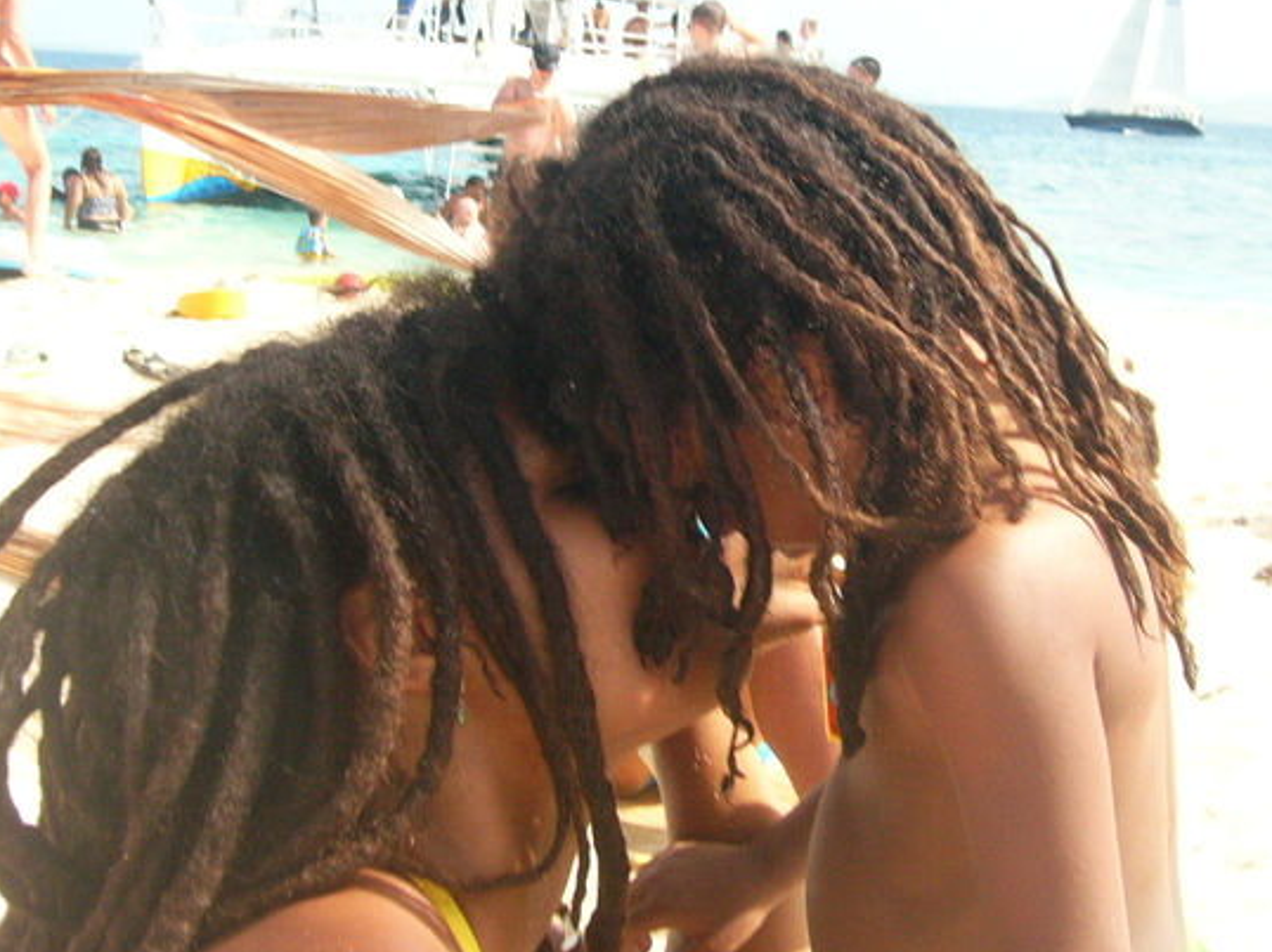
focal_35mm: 69
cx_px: 671
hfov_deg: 28.2
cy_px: 384
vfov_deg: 21.3
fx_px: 2534
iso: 100
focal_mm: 8.8
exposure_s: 1/60
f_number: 9.7
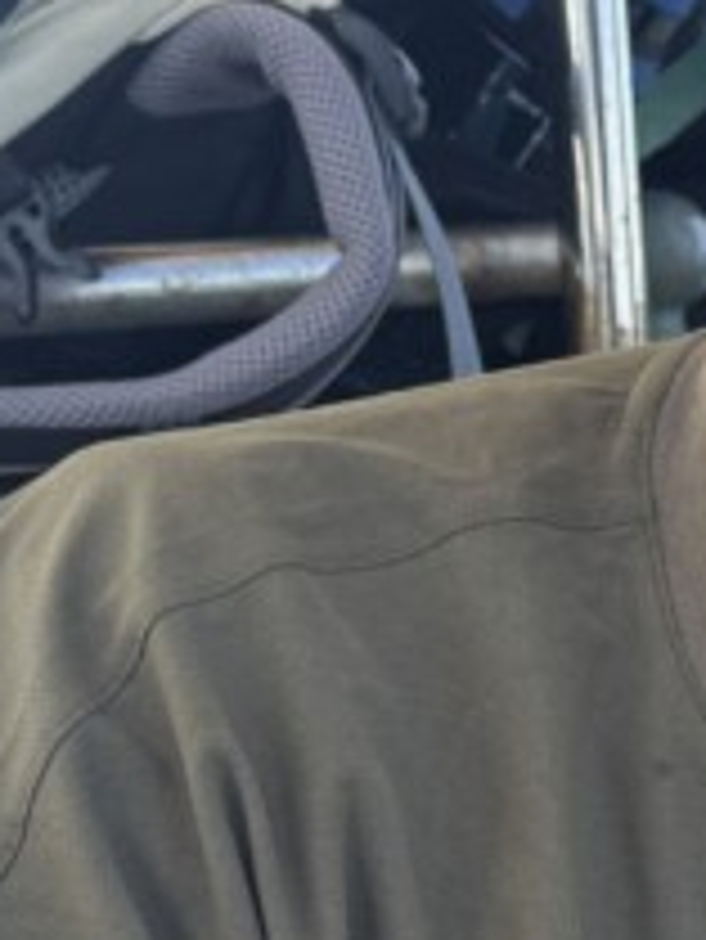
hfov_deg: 12.3
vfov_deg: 16.9
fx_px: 3124
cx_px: 1021
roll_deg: -0.9
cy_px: 805
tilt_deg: -9.6
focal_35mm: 115
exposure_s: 1/549
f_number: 1.78
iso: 80
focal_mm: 6.76
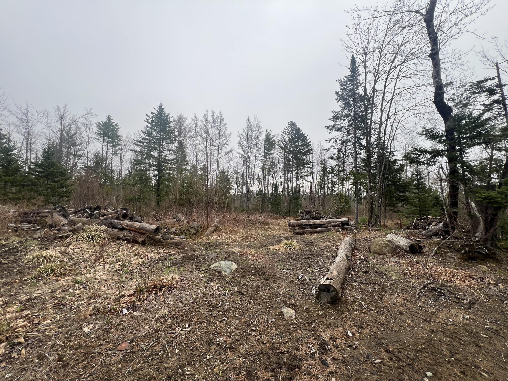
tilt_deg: +2.9
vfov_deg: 89.9
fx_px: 191
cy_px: 190
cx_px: 254
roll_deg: +0.7
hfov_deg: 106.2
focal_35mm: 13
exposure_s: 1/407
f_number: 1.8
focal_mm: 1.57
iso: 32
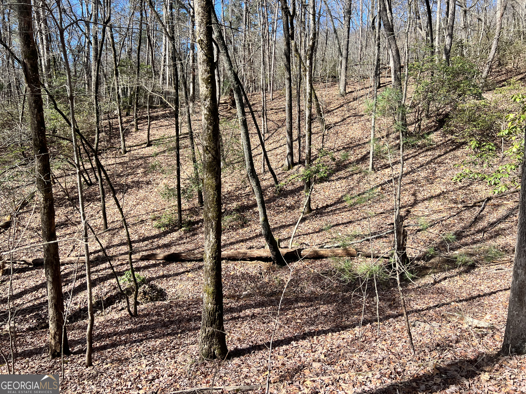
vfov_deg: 53.1
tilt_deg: -7.9
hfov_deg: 67.3
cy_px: 197
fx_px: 395
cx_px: 263
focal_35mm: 26
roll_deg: -3.4
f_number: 1.5
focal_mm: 5.7
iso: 50
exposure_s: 1/1431
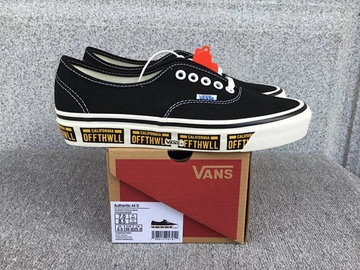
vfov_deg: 44.2
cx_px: 185
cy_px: 138
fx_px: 333
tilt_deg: -16.1
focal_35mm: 32
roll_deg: -1.4
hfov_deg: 56.8
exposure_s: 1/128
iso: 25
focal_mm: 3.3
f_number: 2.4
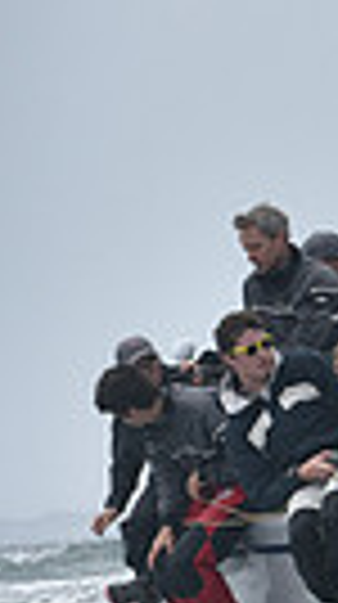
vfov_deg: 2.4
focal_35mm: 906
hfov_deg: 1.3
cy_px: 506
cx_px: 1302
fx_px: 14490
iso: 320
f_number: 8
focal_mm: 200
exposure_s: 1/1000
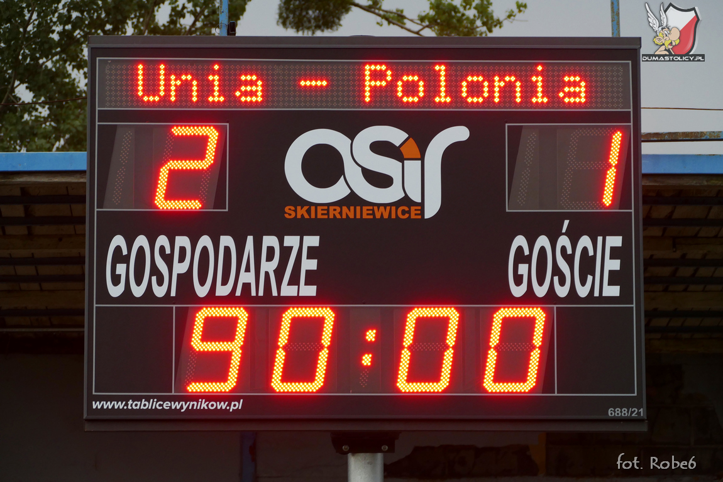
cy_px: 241
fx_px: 3515
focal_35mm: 175
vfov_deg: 7.8
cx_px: 362
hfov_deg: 11.7
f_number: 4
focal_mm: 63.88
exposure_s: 1/250
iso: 320
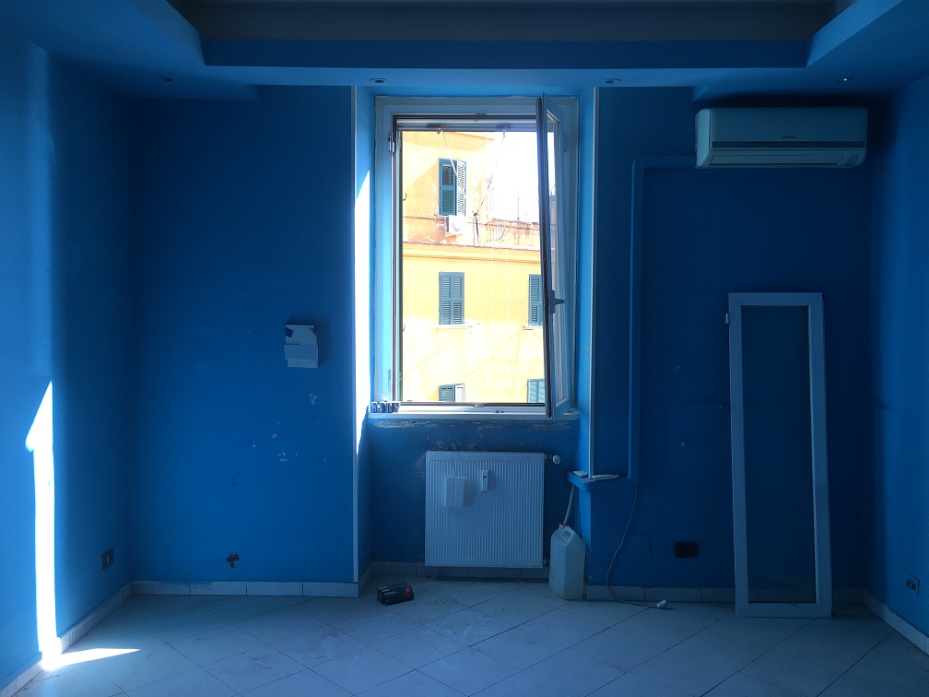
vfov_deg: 48.2
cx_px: 464
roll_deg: -0.5
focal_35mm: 29
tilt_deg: -0.8
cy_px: 348
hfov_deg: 61.7
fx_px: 778
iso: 25
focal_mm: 4.15
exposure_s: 1/116
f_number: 2.2
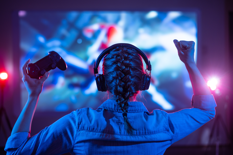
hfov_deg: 39.6
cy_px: 78
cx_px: 116
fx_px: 323
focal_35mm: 50
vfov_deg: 27.0
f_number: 2.2
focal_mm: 50
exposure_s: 1/80
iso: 160
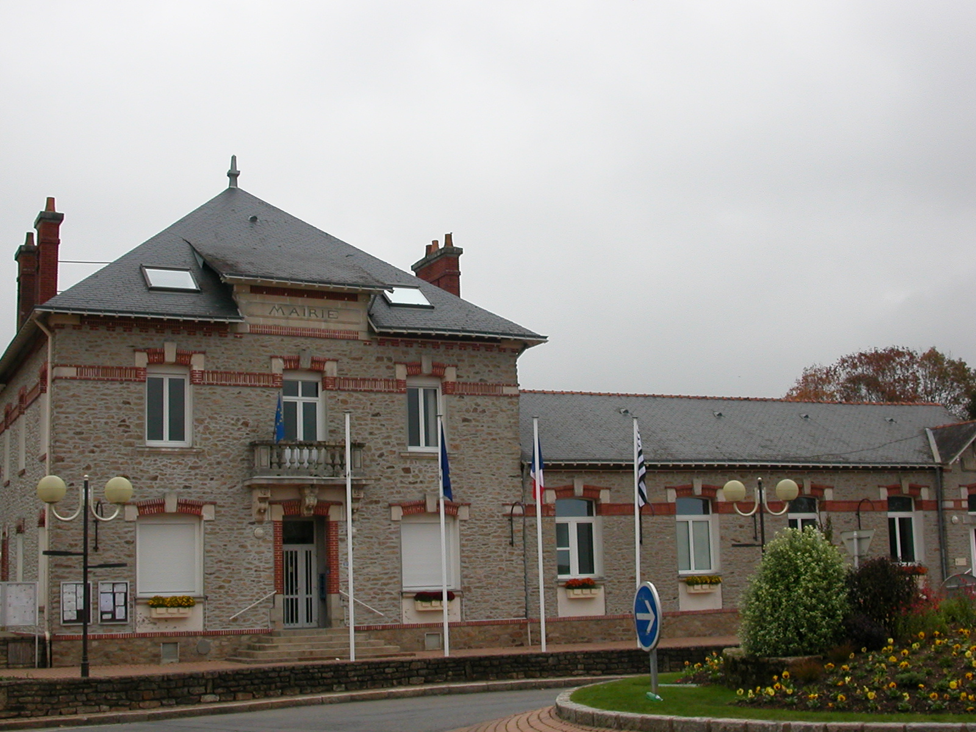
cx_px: 488
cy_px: 366
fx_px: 1382
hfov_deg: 38.9
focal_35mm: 49
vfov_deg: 29.7
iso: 100
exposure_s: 1/198
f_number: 5.2
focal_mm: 7.5
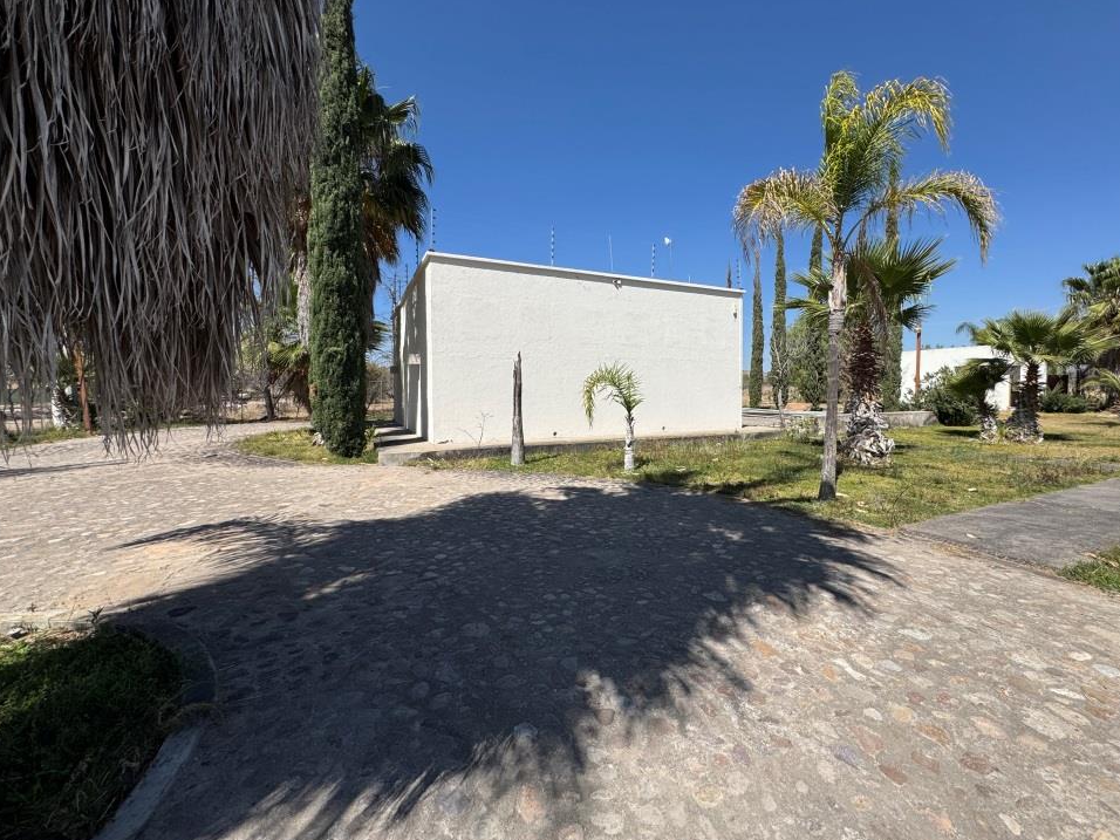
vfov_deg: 81.7
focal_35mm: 15
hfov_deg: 98.1
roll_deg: +2.6
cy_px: 408
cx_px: 594
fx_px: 485
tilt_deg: -0.8
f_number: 2.2
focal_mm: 2.22
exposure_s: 1/3546
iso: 50
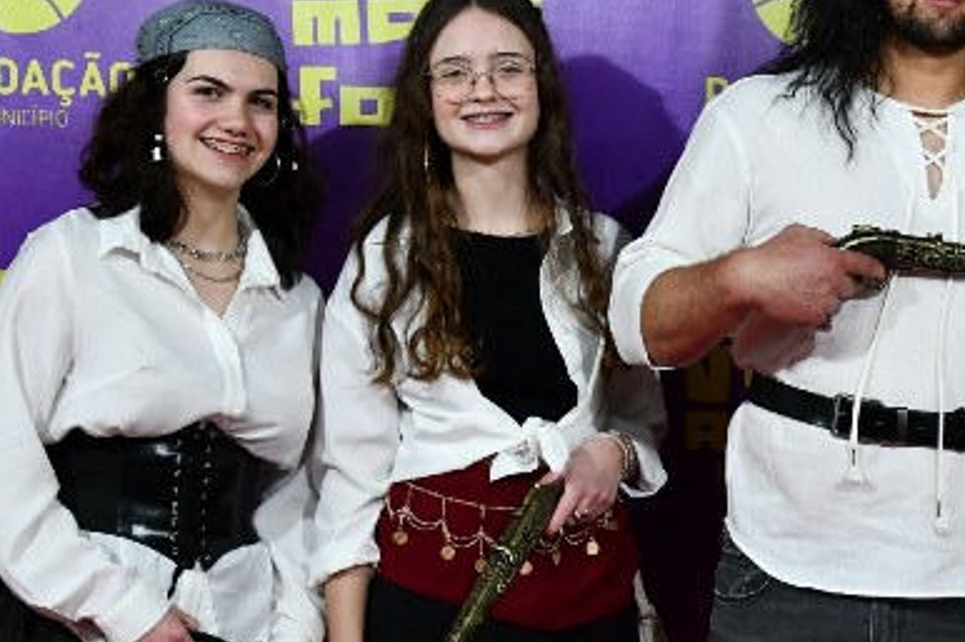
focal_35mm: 138
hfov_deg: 14.5
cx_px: 1078
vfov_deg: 9.9
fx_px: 3697
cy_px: 622
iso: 1250
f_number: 4.5
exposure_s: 1/125
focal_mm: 35
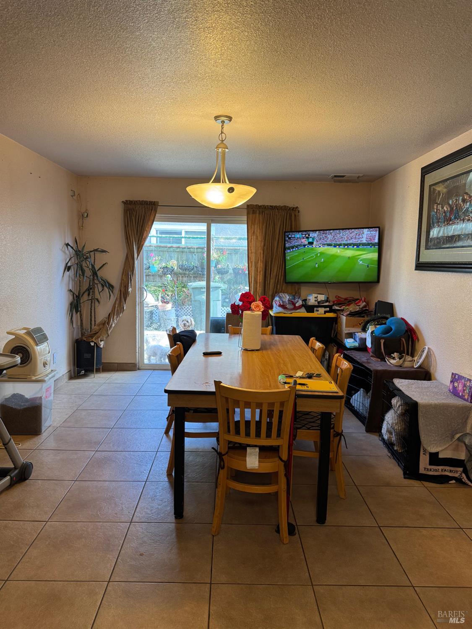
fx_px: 436
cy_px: 314
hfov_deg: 56.8
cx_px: 236
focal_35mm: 24
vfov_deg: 71.6
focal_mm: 6.76
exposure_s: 1/120
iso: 160
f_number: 1.78
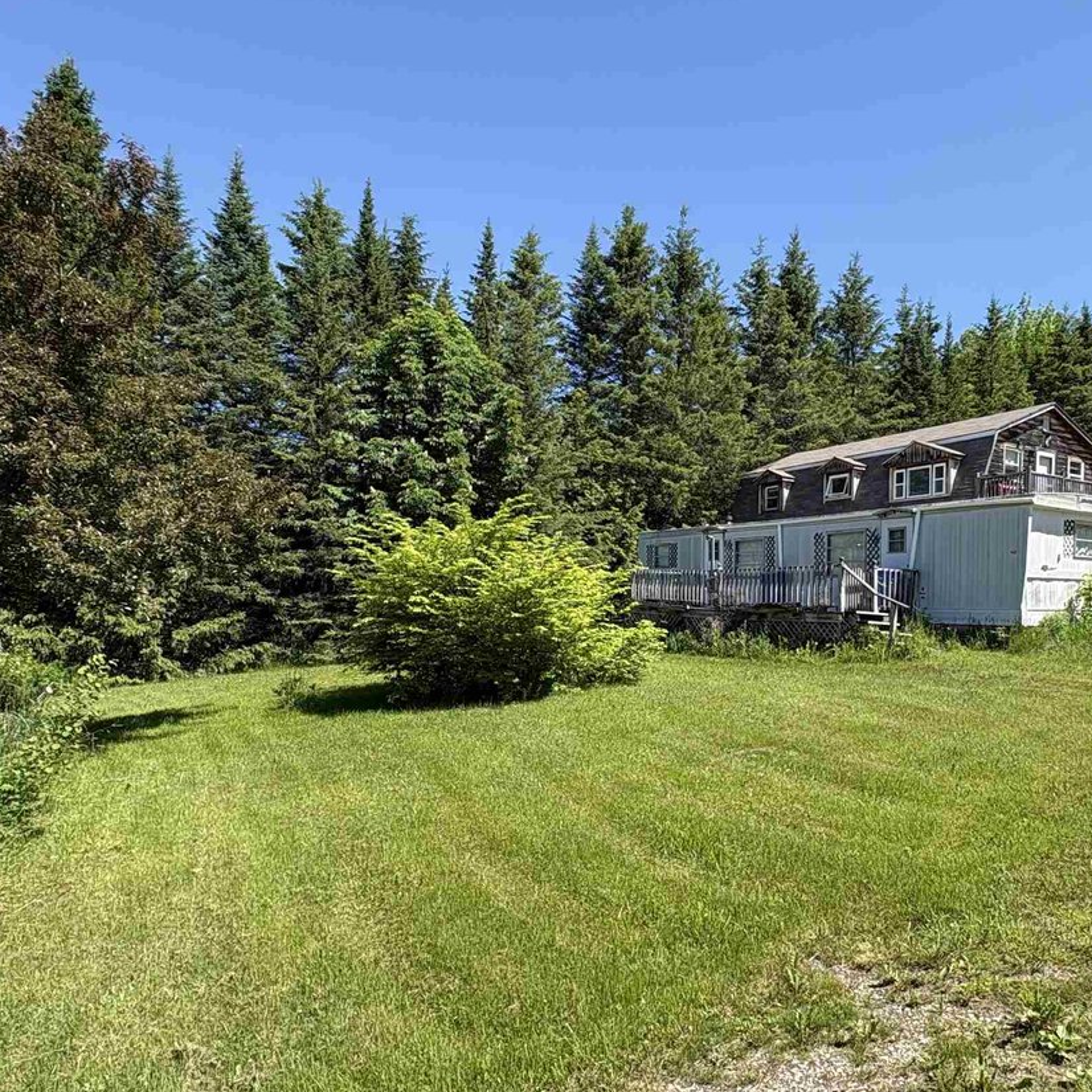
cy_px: 618
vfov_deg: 64.8
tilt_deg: +0.0
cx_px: 667
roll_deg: -1.3
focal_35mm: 24
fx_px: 857
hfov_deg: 64.3
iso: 50
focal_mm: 2.22
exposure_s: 1/840
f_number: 2.2
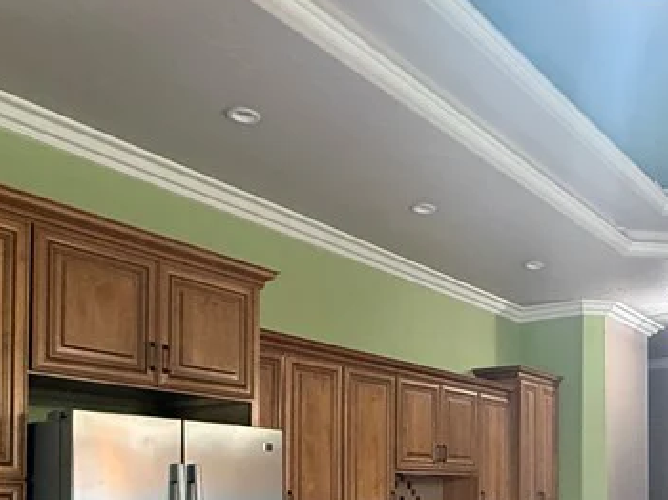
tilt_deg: +1.7
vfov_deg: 32.9
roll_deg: -0.5
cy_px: 471
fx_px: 791
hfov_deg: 43.5
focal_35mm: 41
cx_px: 540
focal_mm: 2.22
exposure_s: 1/60
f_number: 2.2
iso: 500
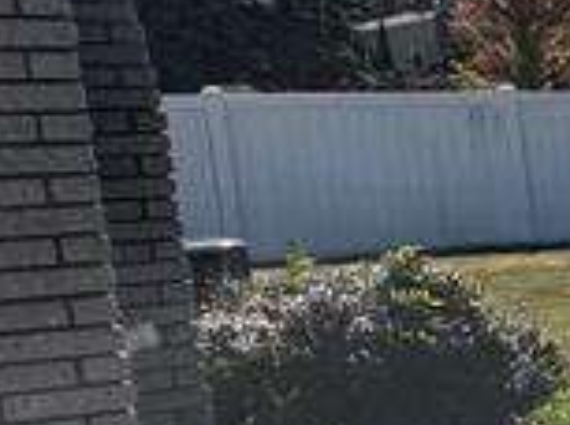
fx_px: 1544
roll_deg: +1.2
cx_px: 1747
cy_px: 298
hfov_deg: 11.2
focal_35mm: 94
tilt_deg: -9.2
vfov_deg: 15.6
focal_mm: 2.22
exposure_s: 1/1672
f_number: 2.2
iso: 50
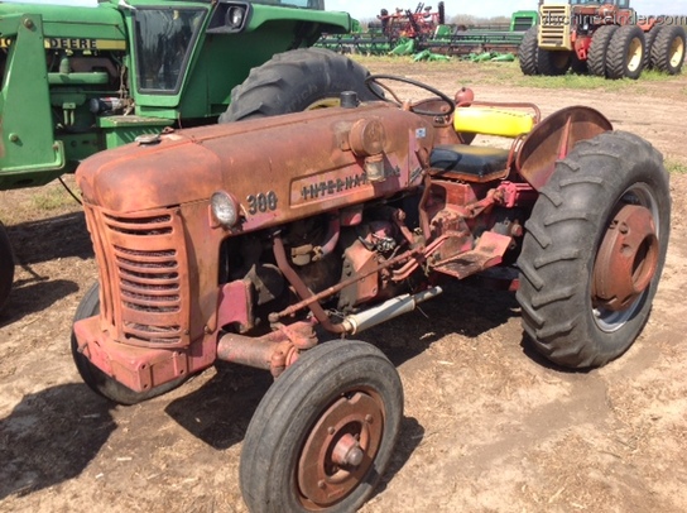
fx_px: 693
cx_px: 344
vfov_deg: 40.6
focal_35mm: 35
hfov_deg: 52.7
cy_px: 256
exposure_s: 1/916
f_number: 2.4
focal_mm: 4.28
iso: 50
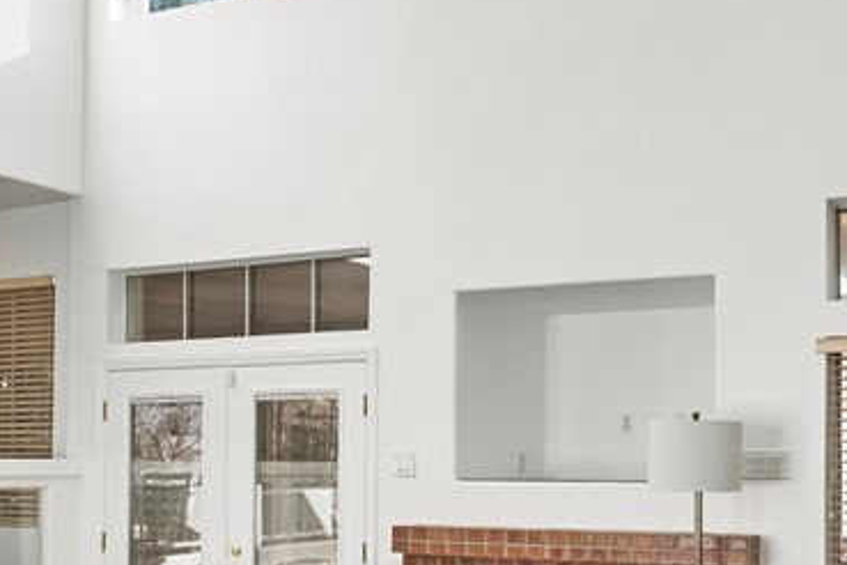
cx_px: 578
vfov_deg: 26.5
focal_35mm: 50
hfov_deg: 39.0
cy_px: 448
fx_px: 1176
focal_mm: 17
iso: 400
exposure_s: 1/50
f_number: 8
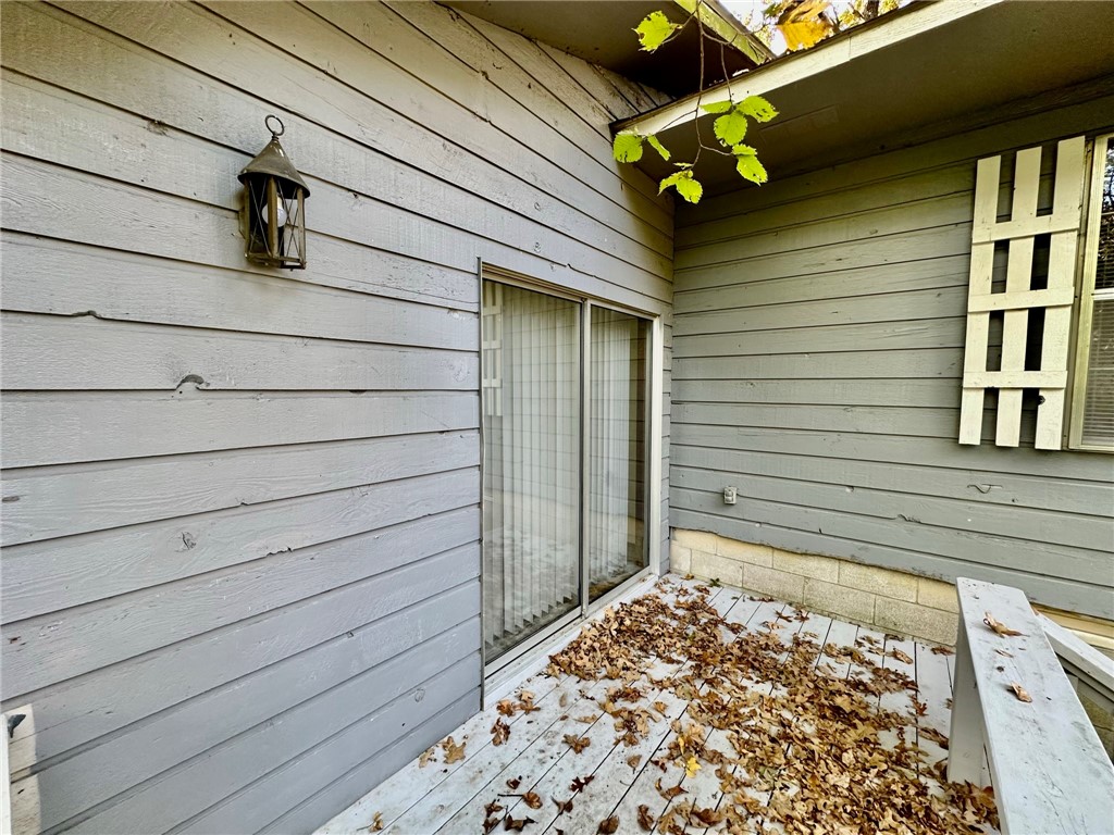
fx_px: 451
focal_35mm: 14
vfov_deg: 85.7
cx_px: 557
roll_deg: -0.4
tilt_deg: -4.6
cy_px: 418
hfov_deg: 102.1
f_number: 2.2
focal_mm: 2.22
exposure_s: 1/99
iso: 125
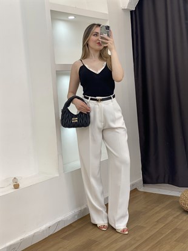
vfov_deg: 36.8
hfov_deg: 28.0
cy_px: 126
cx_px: 94
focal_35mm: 52
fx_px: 376
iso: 50
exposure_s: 1/100
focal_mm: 6
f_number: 2
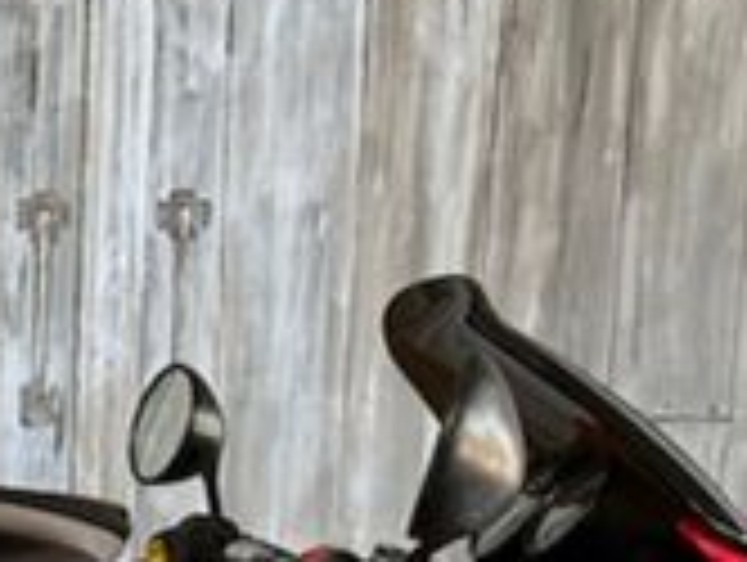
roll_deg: +0.2
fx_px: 2161
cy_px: 1012
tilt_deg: -15.1
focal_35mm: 100
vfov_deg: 13.3
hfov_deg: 17.9
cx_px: -310
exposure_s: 1/100
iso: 80
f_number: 1.5
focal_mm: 5.7
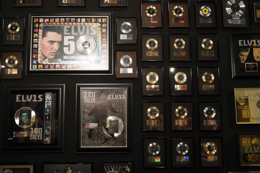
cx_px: 130
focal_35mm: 46
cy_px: 86
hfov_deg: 42.7
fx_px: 332
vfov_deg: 29.3
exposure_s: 1/100
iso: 6400
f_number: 5.6
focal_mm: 46
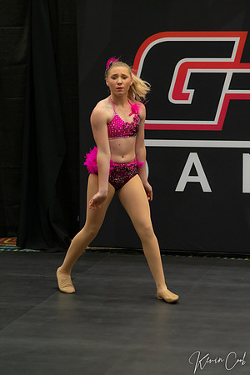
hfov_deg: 10.8
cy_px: 188
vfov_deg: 16.1
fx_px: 1323
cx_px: 125
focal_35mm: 127
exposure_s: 1/640
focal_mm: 85
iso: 1600
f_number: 2
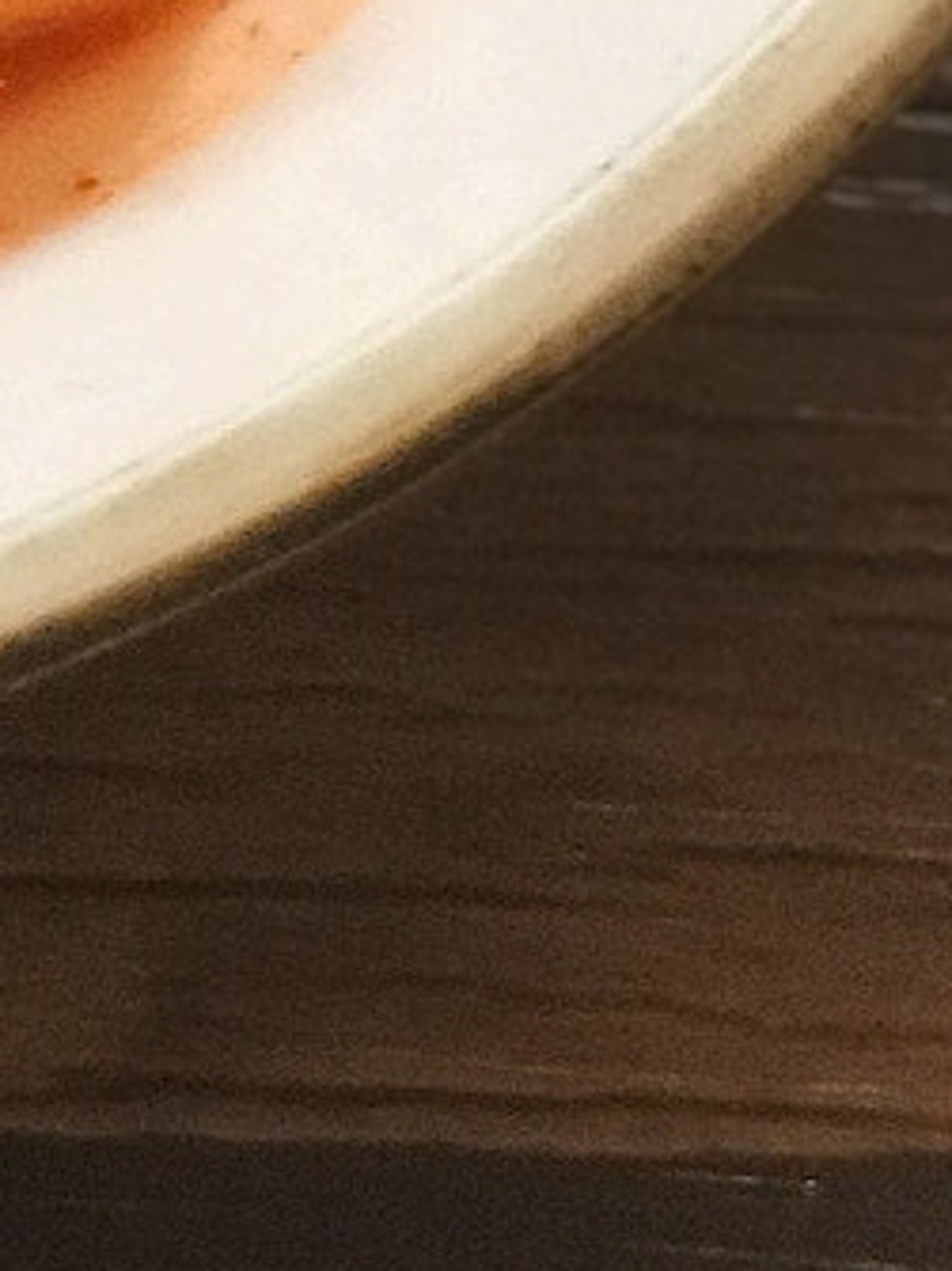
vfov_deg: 6.9
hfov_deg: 5.4
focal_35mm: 272
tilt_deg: -49.1
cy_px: -1593
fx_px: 9980
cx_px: -948
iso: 80
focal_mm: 6.6
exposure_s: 1/60
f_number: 2.8
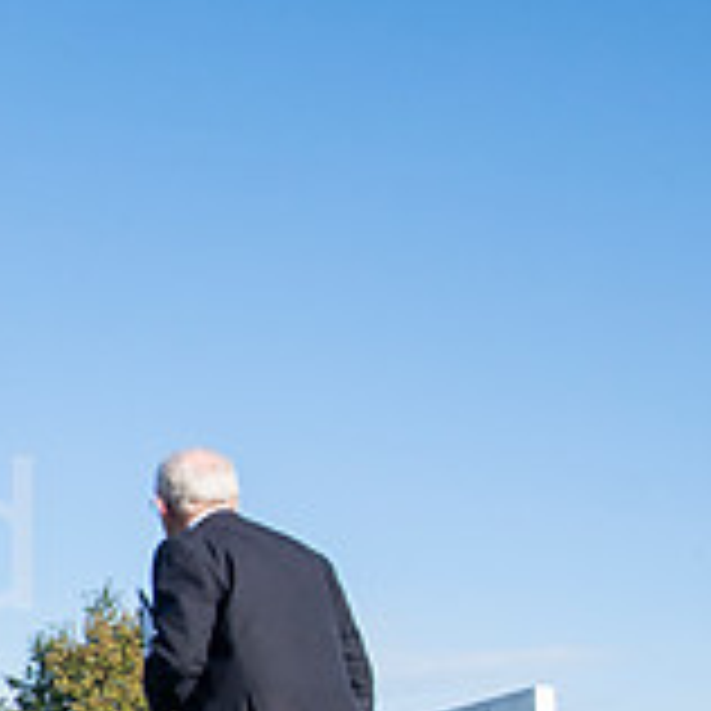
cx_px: -540
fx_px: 1743
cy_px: 578
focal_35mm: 75
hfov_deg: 18.5
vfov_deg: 22.7
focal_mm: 16
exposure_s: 1/1600
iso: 400
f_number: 5.6
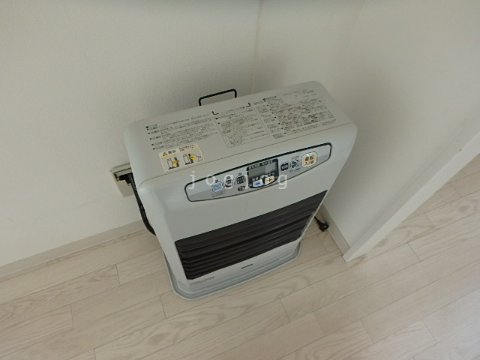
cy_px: 180
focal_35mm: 21
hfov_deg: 79.0
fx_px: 291
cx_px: 240
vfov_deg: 63.4
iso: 200
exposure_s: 1/60
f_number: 3.5
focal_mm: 3.7
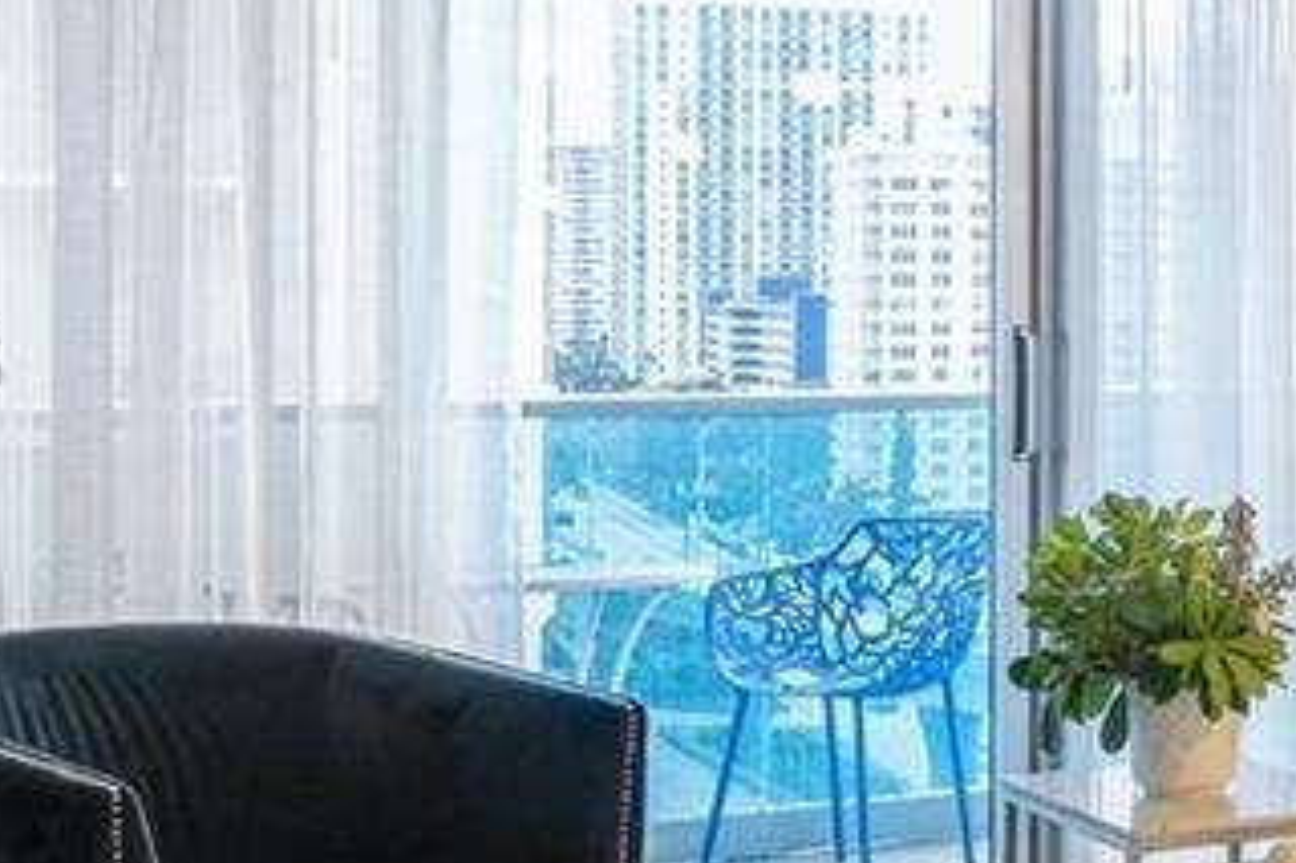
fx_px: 2878
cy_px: 365
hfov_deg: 21.2
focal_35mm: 80
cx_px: 1976
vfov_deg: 17.0
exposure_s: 1/8
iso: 400
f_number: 8
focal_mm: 16
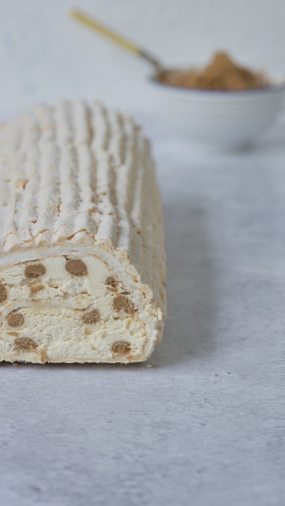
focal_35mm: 130
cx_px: 150
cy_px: 204
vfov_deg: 16.5
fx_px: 1746
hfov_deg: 9.3
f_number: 7.1
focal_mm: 120
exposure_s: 1/10
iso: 100
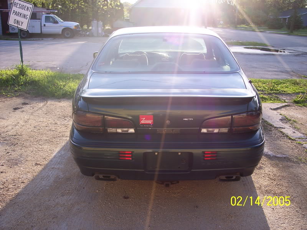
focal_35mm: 39
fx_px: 346
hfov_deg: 47.9
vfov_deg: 36.8
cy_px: 115
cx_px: 154
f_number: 3.4
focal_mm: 8
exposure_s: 1/250
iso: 100
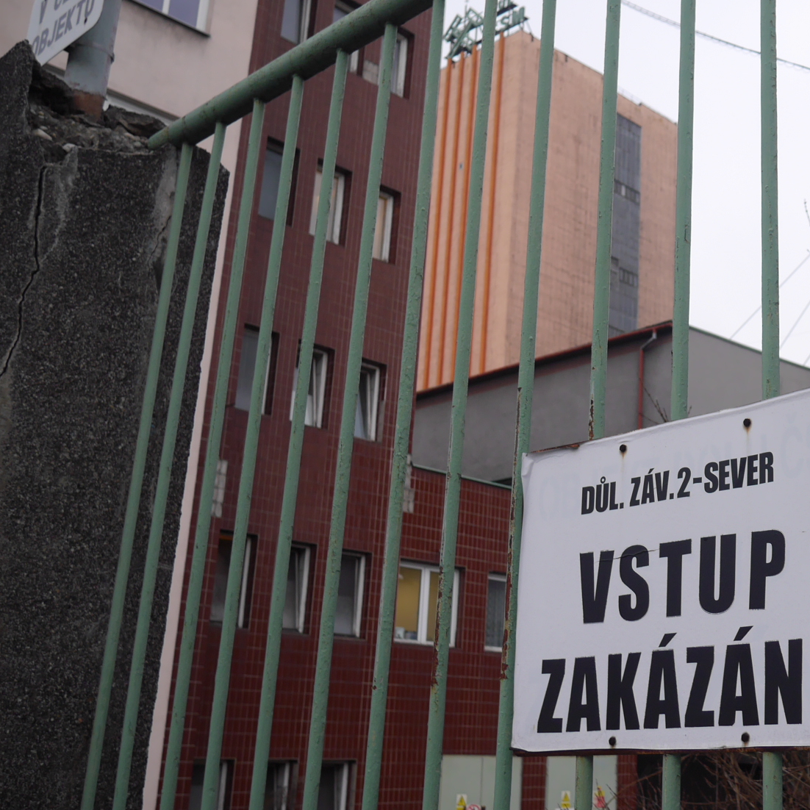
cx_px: 724
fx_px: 1218
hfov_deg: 34.8
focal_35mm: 46
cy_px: 383
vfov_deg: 36.8
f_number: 3.5
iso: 160
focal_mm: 14
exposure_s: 1/100
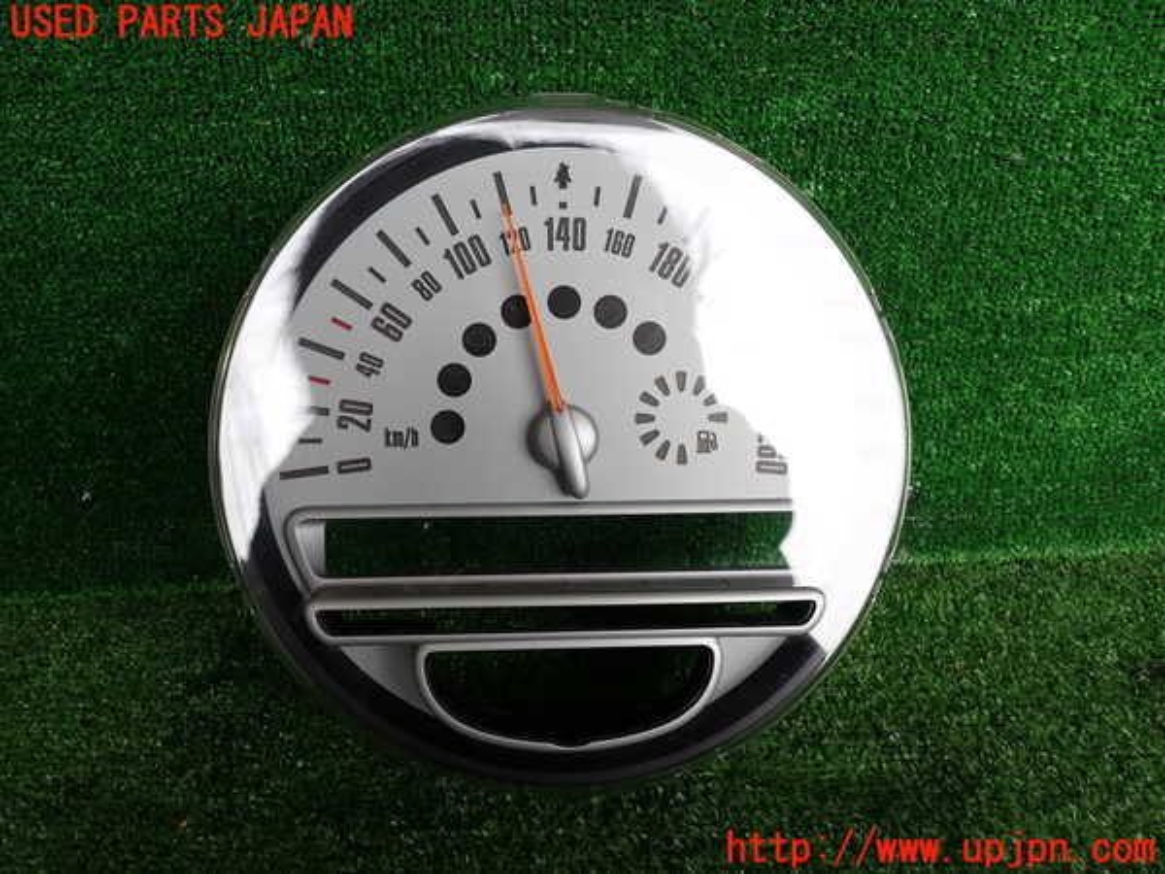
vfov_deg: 54.9
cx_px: 582
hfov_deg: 69.4
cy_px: 437
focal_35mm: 25
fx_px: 841
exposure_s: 1/125
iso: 100
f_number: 2.8
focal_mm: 4.5
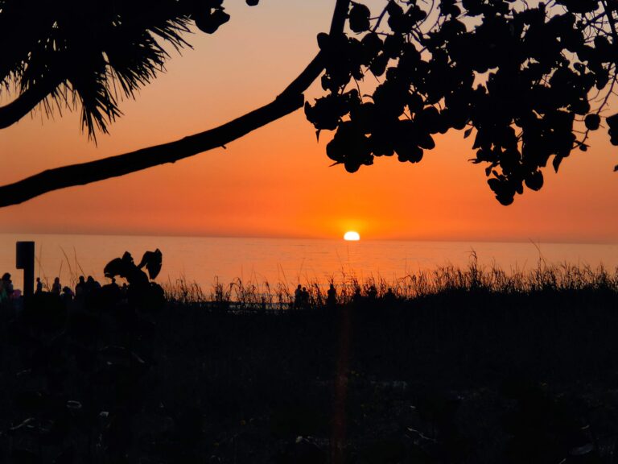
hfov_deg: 36.8
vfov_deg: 28.0
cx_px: 309
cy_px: 232
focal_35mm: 52
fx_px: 928
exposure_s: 1/445
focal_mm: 5.55
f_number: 2.4
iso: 100
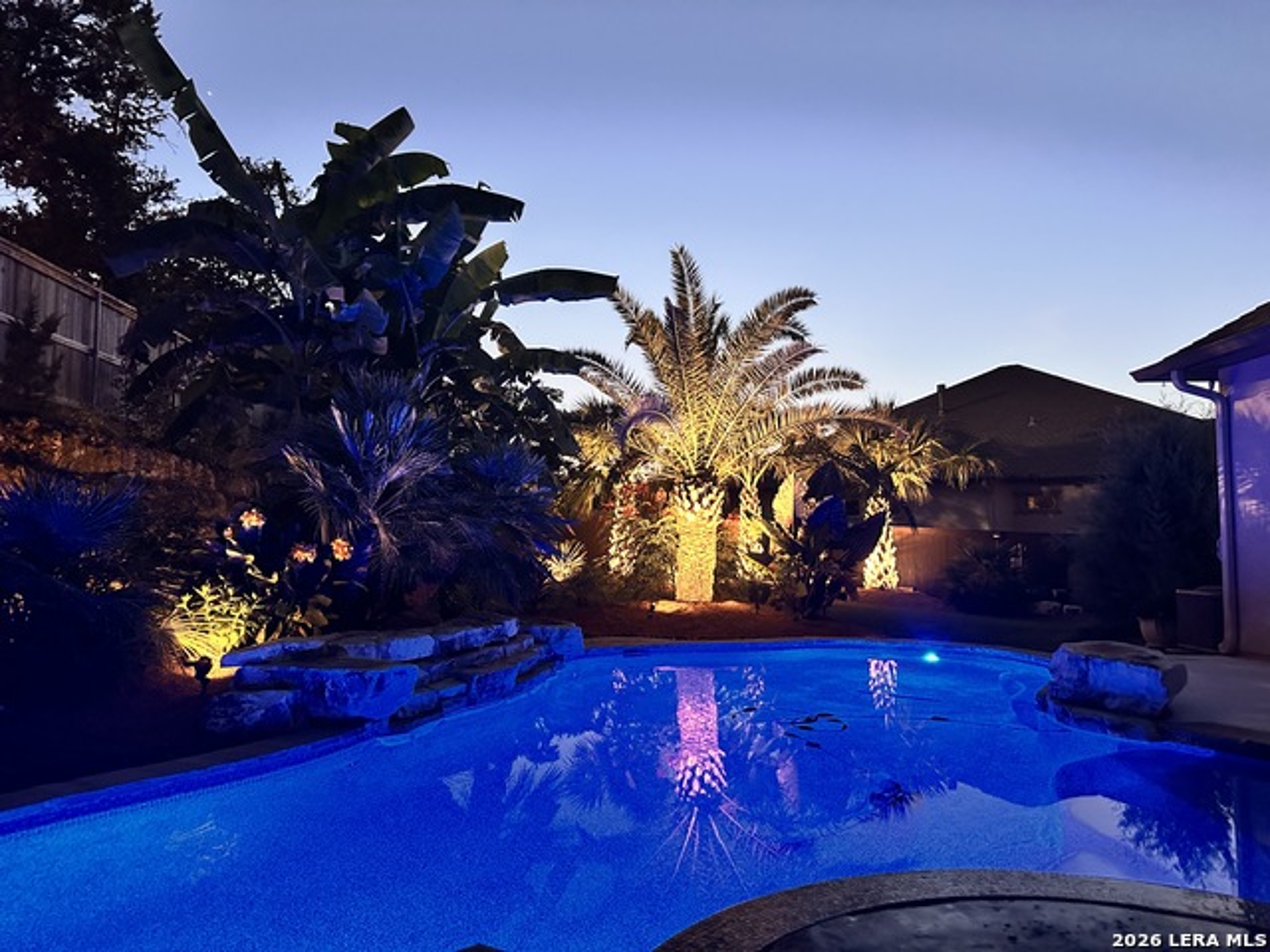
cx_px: 635
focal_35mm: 24
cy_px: 476
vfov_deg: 56.8
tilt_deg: +5.2
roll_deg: +0.0
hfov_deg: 71.6
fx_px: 881
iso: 2000
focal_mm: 6.86
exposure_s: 1/20
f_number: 1.78
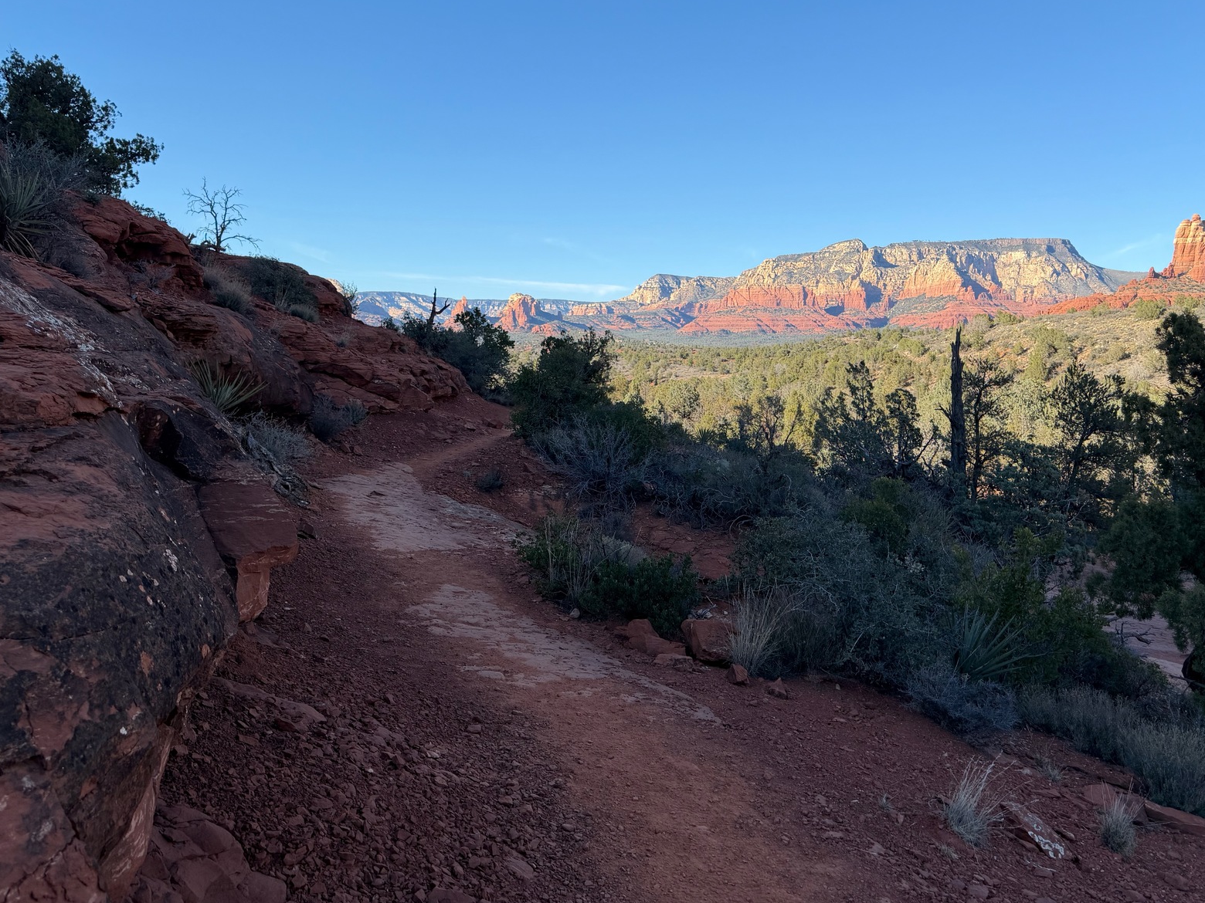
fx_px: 1010
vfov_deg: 48.2
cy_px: 455
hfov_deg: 61.7
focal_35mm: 29
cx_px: 598
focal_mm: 6.76
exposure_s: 1/2232
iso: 80
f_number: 1.78
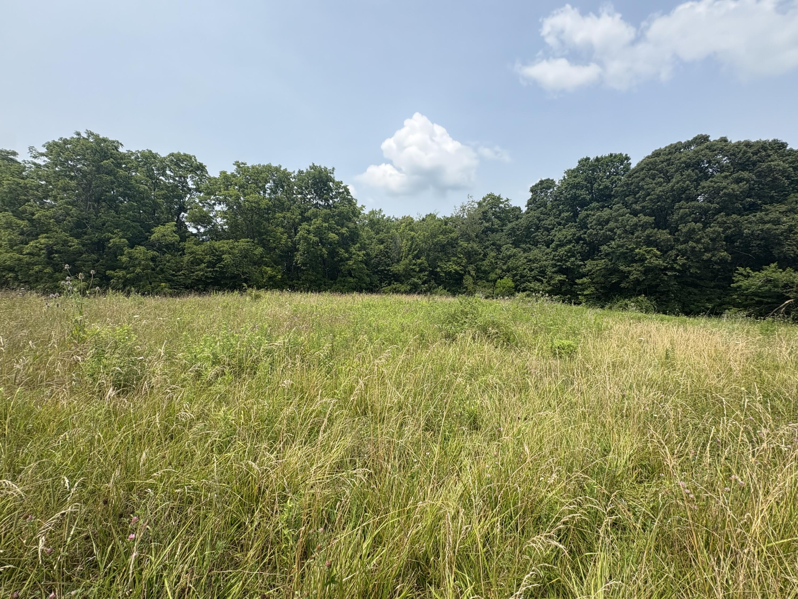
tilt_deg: -2.2
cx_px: 399
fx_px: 323
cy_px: 300
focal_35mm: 14
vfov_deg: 85.7
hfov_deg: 102.1
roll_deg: -0.9
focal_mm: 2.22
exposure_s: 1/1236
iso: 50
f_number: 2.2
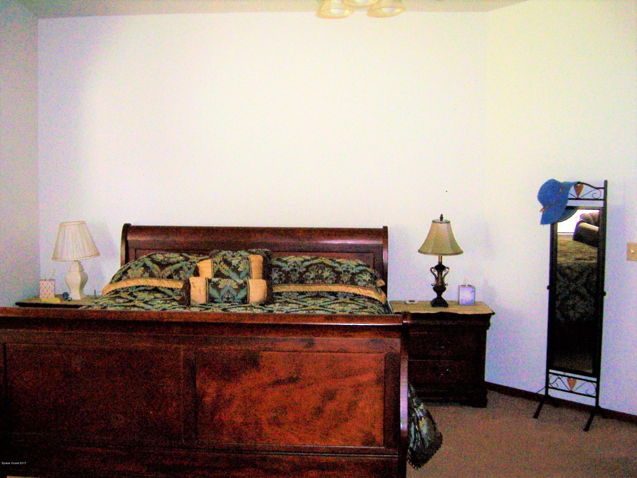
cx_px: 318
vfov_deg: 39.7
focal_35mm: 36
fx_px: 662
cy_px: 239
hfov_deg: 51.4
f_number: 3
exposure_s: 1/60
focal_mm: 6
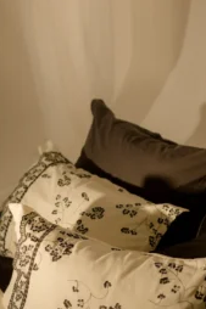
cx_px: 89
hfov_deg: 21.9
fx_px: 533
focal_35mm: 62
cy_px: 213
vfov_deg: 32.1
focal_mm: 35
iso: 31
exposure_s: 1/160
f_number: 2
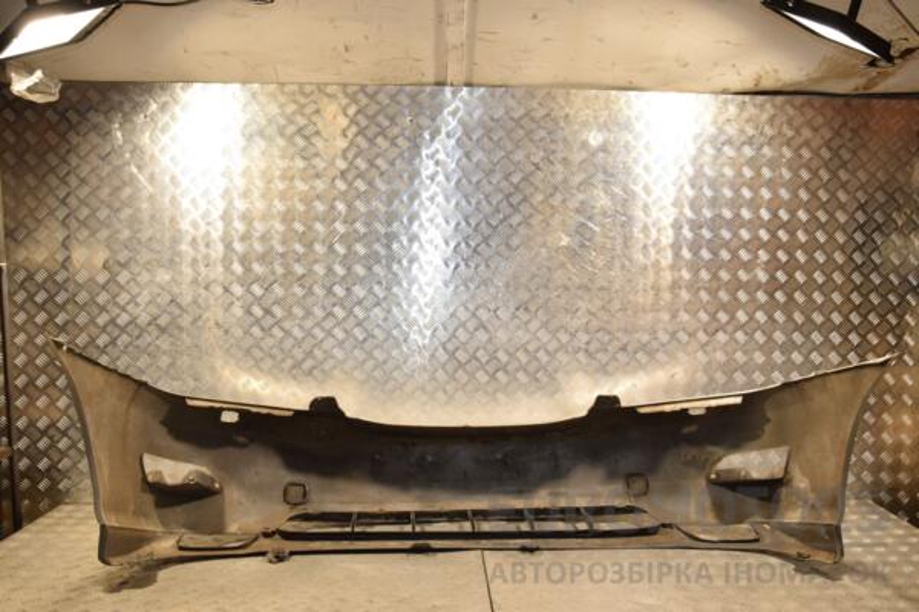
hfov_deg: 59.5
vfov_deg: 41.7
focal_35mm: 32
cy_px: 306
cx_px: 460
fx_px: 804
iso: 800
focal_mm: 21
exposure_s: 1/200
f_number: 9
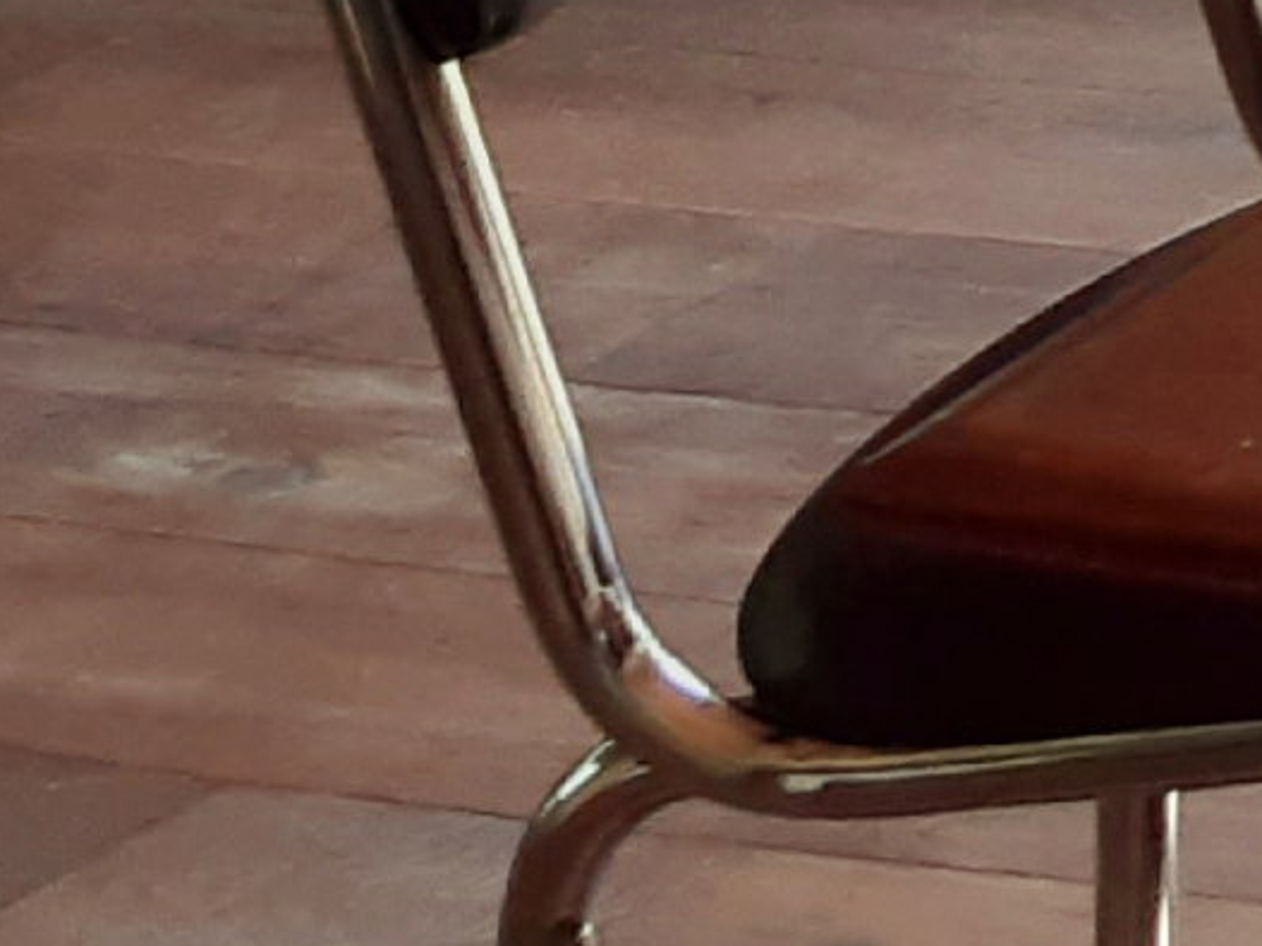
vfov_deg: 6.8
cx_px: 4124
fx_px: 7363
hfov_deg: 8.0
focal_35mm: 202
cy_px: -1636
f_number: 1.7
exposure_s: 1/163
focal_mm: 3.92
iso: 40
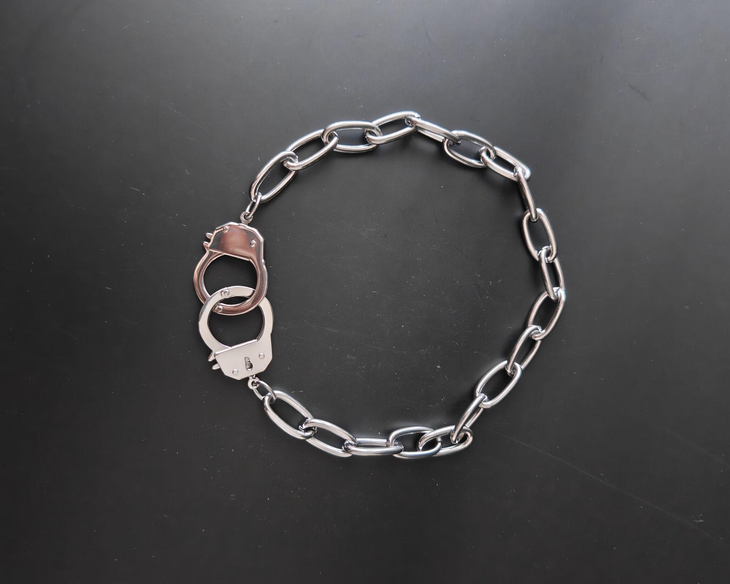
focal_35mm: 26
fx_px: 562
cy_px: 298
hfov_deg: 66.0
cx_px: 378
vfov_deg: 54.9
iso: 1219
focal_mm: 6.57
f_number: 1.68
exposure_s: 1/33.3
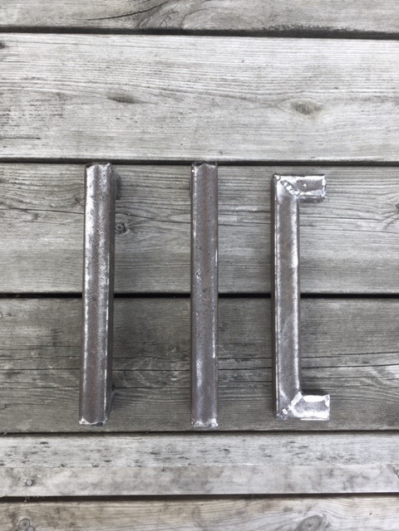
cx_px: 200
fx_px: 476
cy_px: 266
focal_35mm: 31
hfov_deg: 45.4
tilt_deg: -87.4
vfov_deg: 58.4
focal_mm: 3.3
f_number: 2.4
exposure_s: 1/100
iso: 40
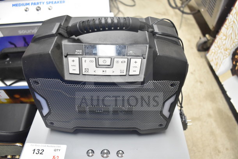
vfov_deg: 43.6
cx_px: 119
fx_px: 198
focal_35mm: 30
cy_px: 80
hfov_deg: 61.9
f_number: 3.5
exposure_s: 1/30
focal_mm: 20
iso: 1250
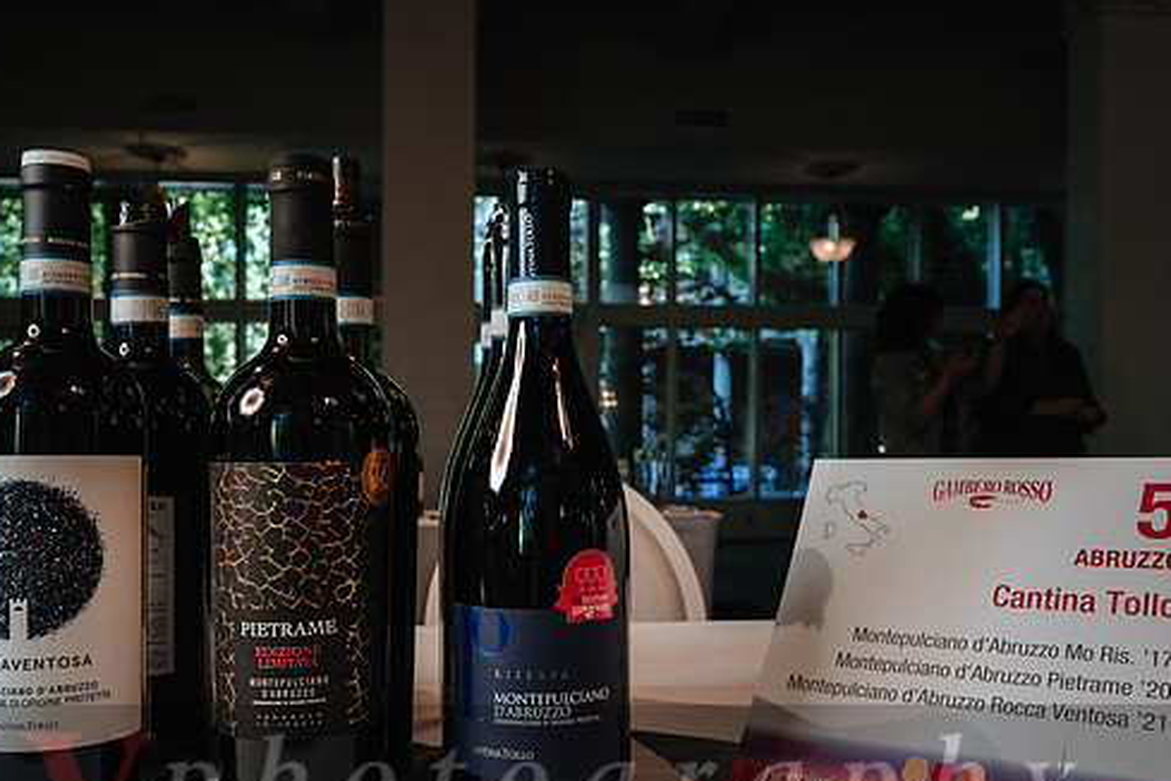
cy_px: 481
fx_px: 1073
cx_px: 584
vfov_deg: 39.7
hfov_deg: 57.2
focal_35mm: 33
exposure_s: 1/15
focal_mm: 17.4
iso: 200
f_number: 6.4
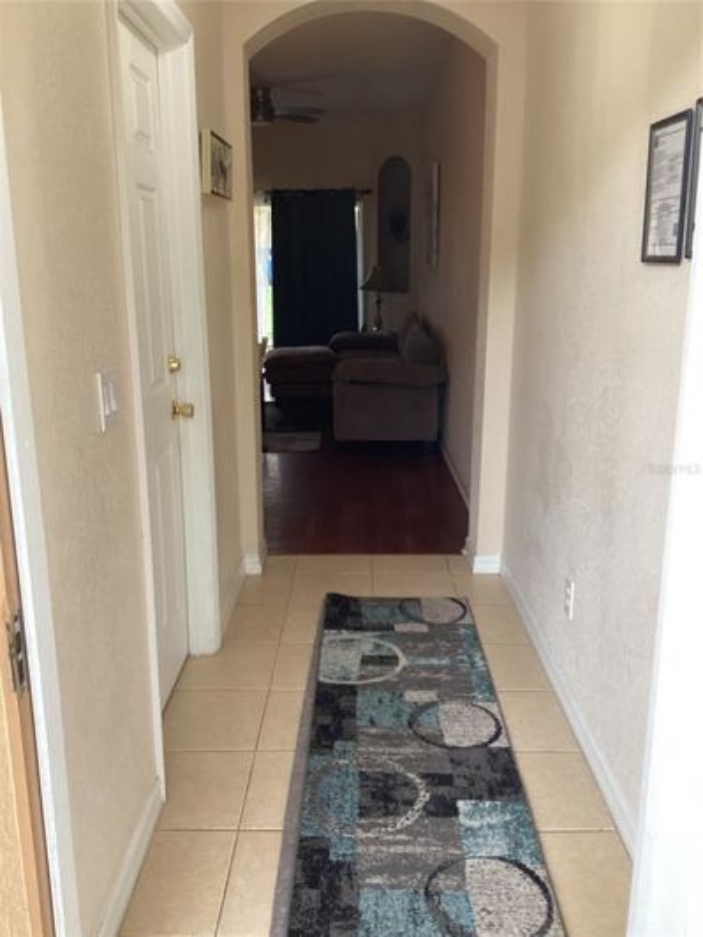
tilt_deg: -15.4
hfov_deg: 45.4
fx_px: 839
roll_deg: +0.4
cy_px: 468
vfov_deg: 58.4
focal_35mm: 31
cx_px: 352
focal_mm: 3.3
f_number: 2.4
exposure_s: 1/60
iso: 125
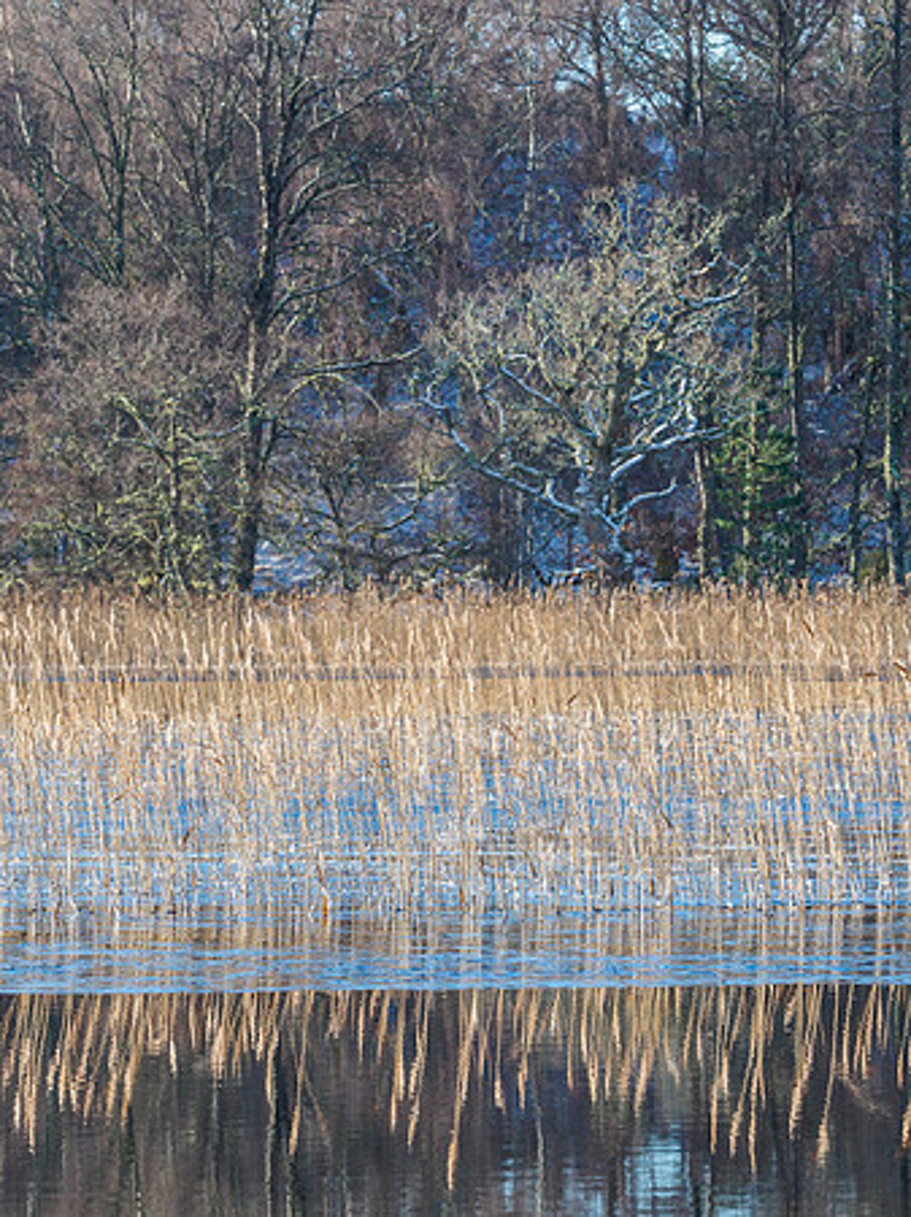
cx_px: 382
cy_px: 608
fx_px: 9085
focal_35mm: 259
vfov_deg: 7.7
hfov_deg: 5.7
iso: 200
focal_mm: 97
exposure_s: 1/160
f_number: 7.1
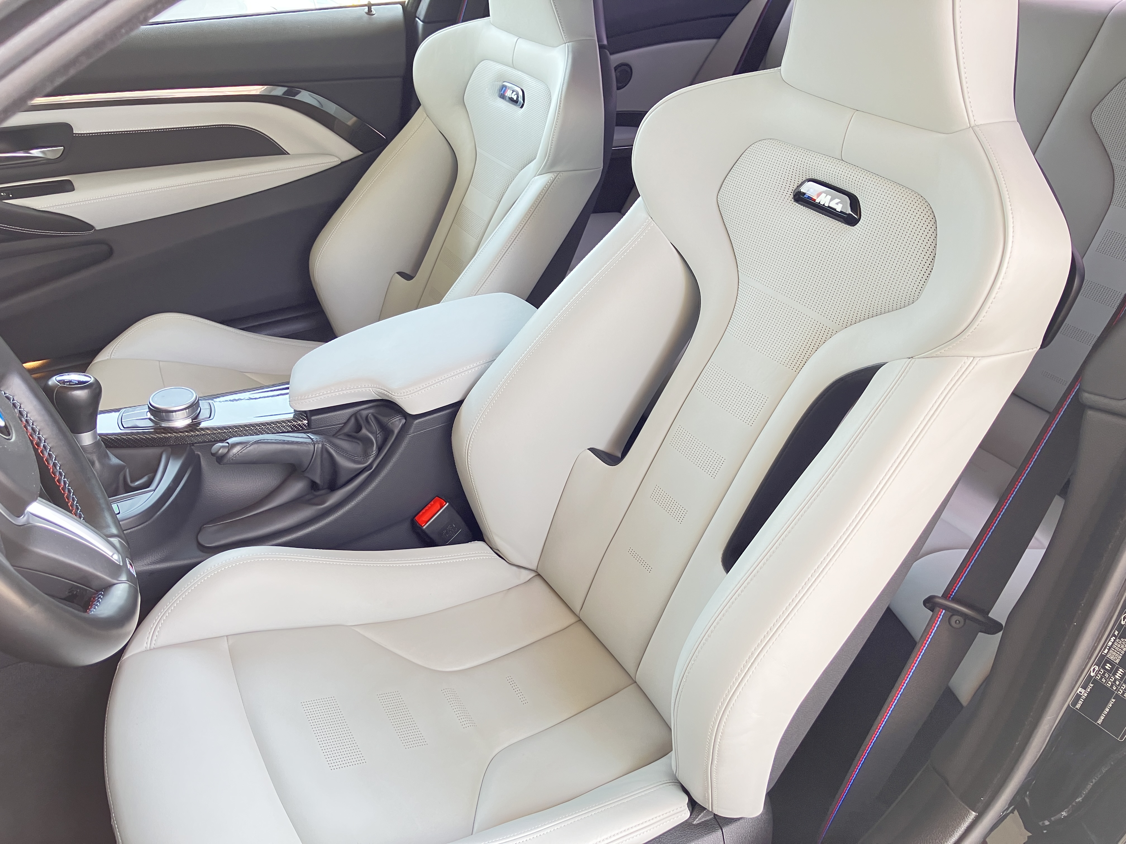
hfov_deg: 63.4
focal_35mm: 28
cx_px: 563
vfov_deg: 49.7
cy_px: 422
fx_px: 911
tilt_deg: -31.6
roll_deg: -3.1
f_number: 1.8
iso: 64
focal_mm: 3.99
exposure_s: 1/50
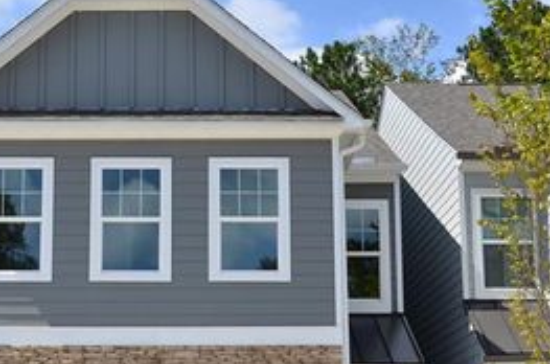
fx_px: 1219
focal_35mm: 80
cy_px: 265
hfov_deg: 25.3
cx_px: 188
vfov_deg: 16.9
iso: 100
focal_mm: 28
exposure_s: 1/400
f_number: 8
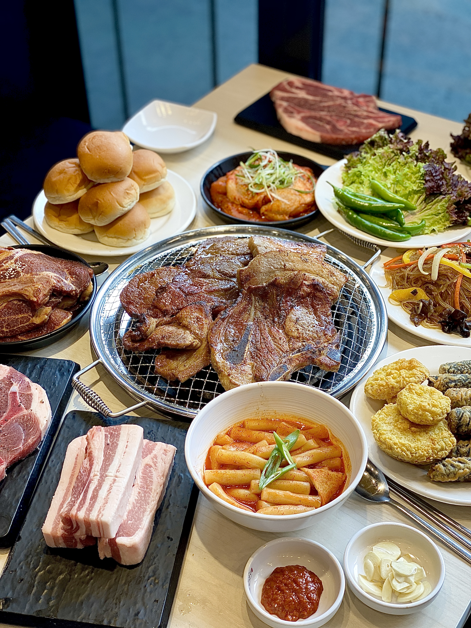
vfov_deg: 36.8
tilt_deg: -40.6
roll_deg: +0.3
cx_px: 236
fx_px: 943
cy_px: 314
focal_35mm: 52
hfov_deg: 28.0
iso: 32
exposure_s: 1/120
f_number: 2
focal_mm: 6
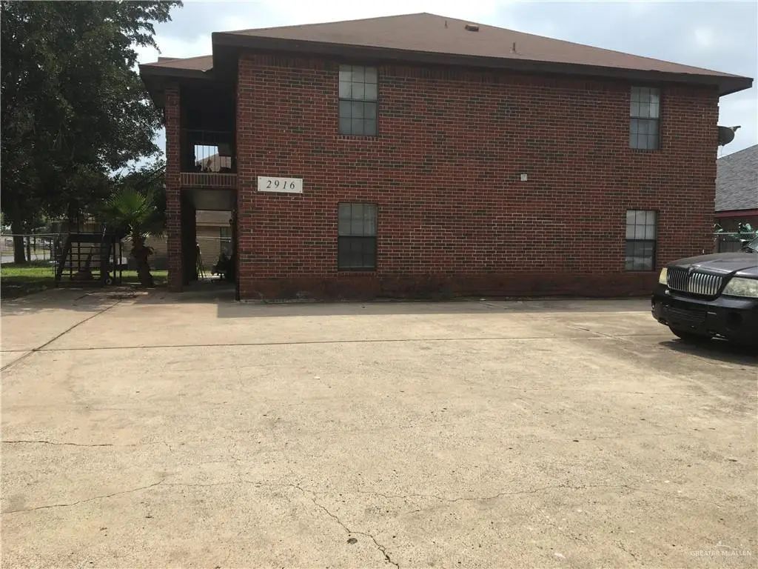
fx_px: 635
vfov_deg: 48.2
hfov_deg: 61.7
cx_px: 379
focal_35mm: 29
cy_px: 284
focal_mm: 4.15
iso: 25
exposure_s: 1/1451
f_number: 2.2
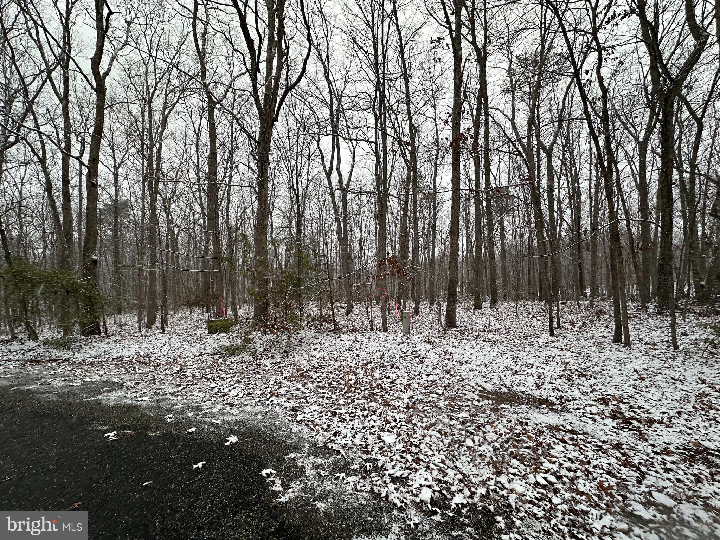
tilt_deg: +3.3
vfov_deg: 85.7
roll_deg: +0.4
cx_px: 360
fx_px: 291
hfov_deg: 102.1
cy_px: 270
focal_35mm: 14
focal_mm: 2.22
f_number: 2.2
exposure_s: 1/192
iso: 40
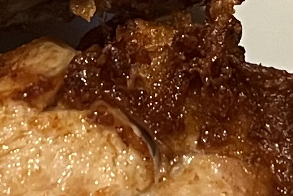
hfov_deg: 9.6
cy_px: -92
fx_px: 1743
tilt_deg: -56.2
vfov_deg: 6.4
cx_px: 128
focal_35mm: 214
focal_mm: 5.1
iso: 400
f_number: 1.6
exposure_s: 1/60
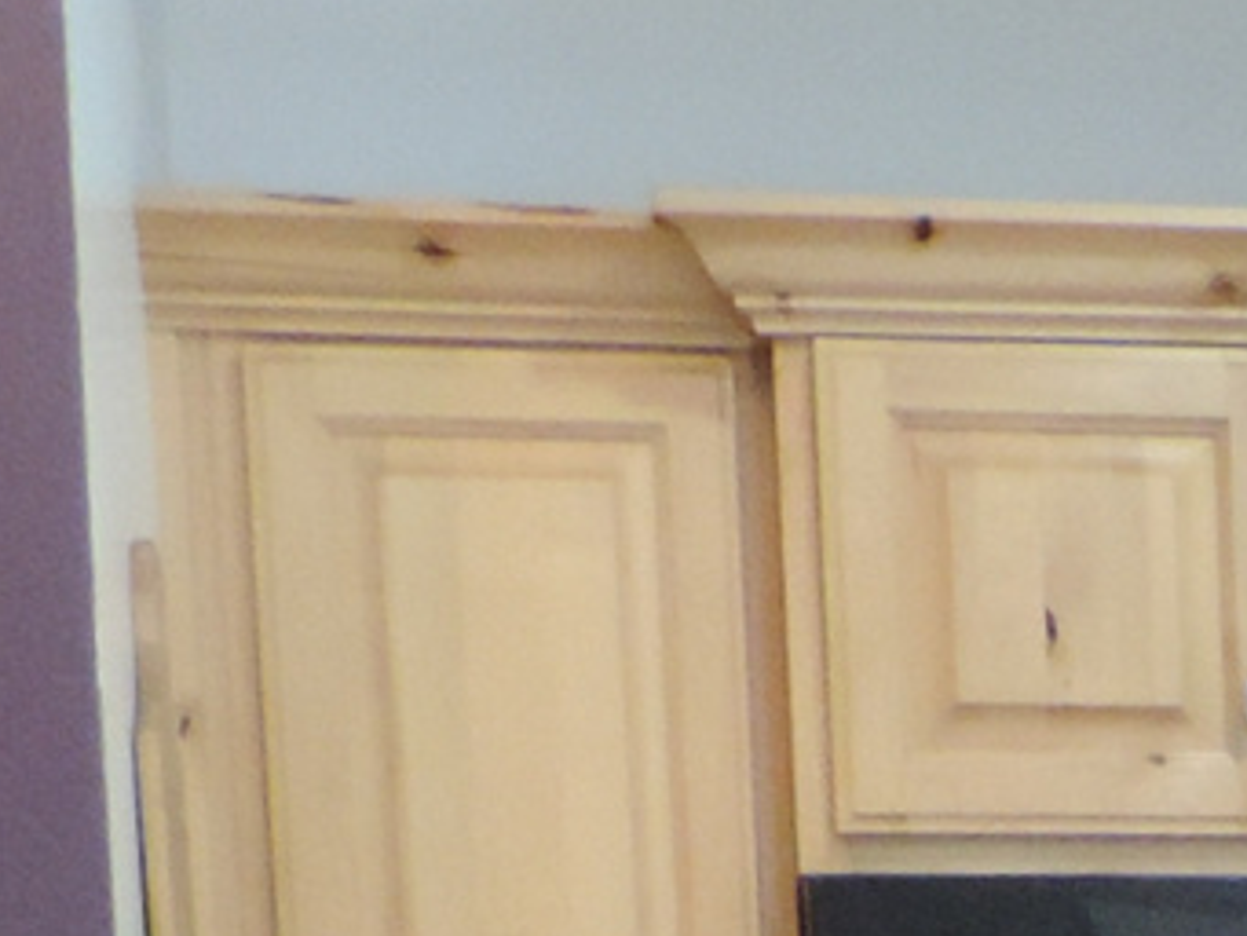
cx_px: 2048
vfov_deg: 9.2
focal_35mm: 144
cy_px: 2300
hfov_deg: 12.8
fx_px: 5189
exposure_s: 1/50
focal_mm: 4.3
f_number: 3
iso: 900
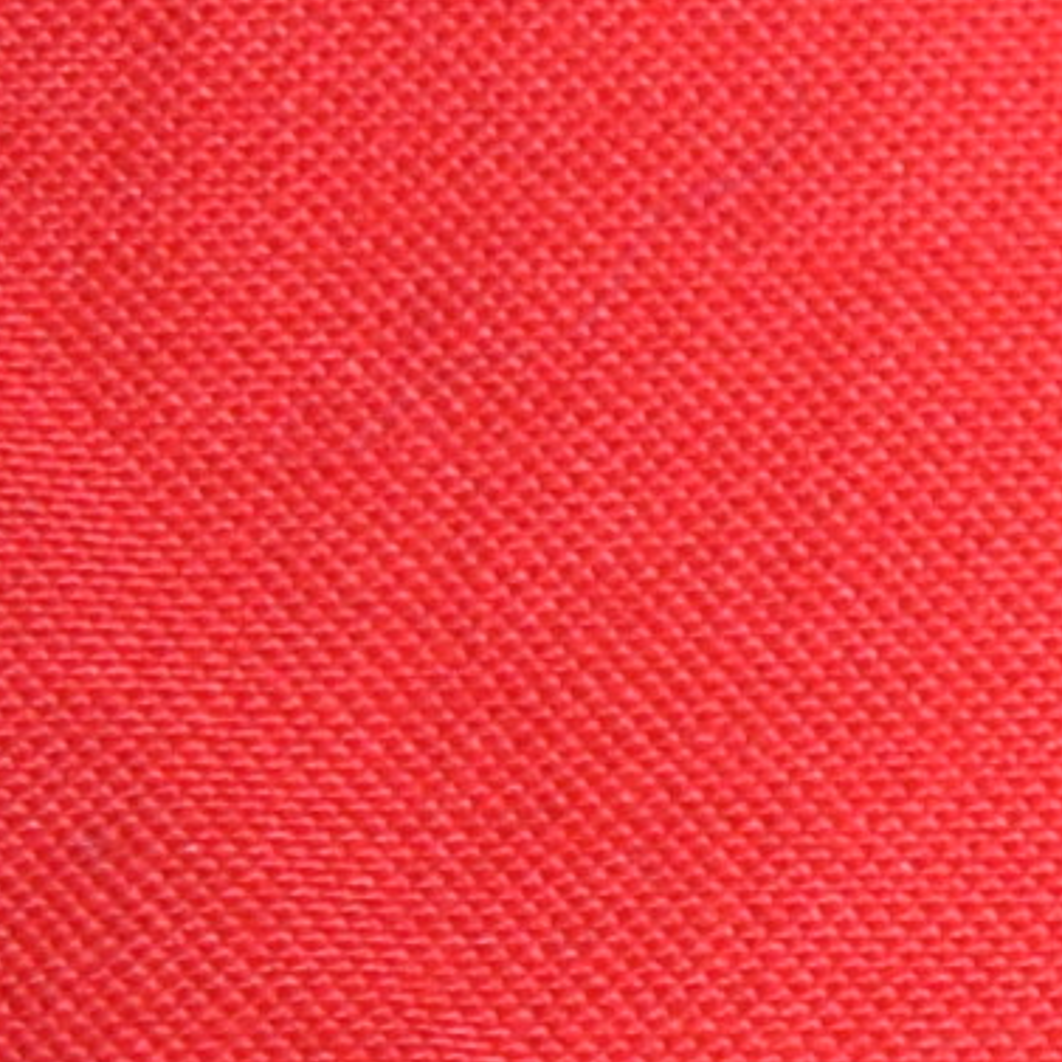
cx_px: 6110
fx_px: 12151
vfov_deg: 5.0
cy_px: 31
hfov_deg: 4.1
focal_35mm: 350
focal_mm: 23
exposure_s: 1/160
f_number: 5.6
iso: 800
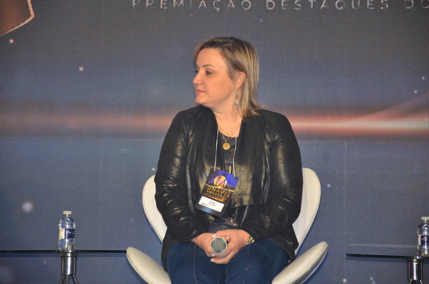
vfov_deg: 8.1
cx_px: 214
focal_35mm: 168
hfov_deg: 12.3
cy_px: 142
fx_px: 1998
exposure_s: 1/60
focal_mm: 112
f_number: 5.6
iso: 800
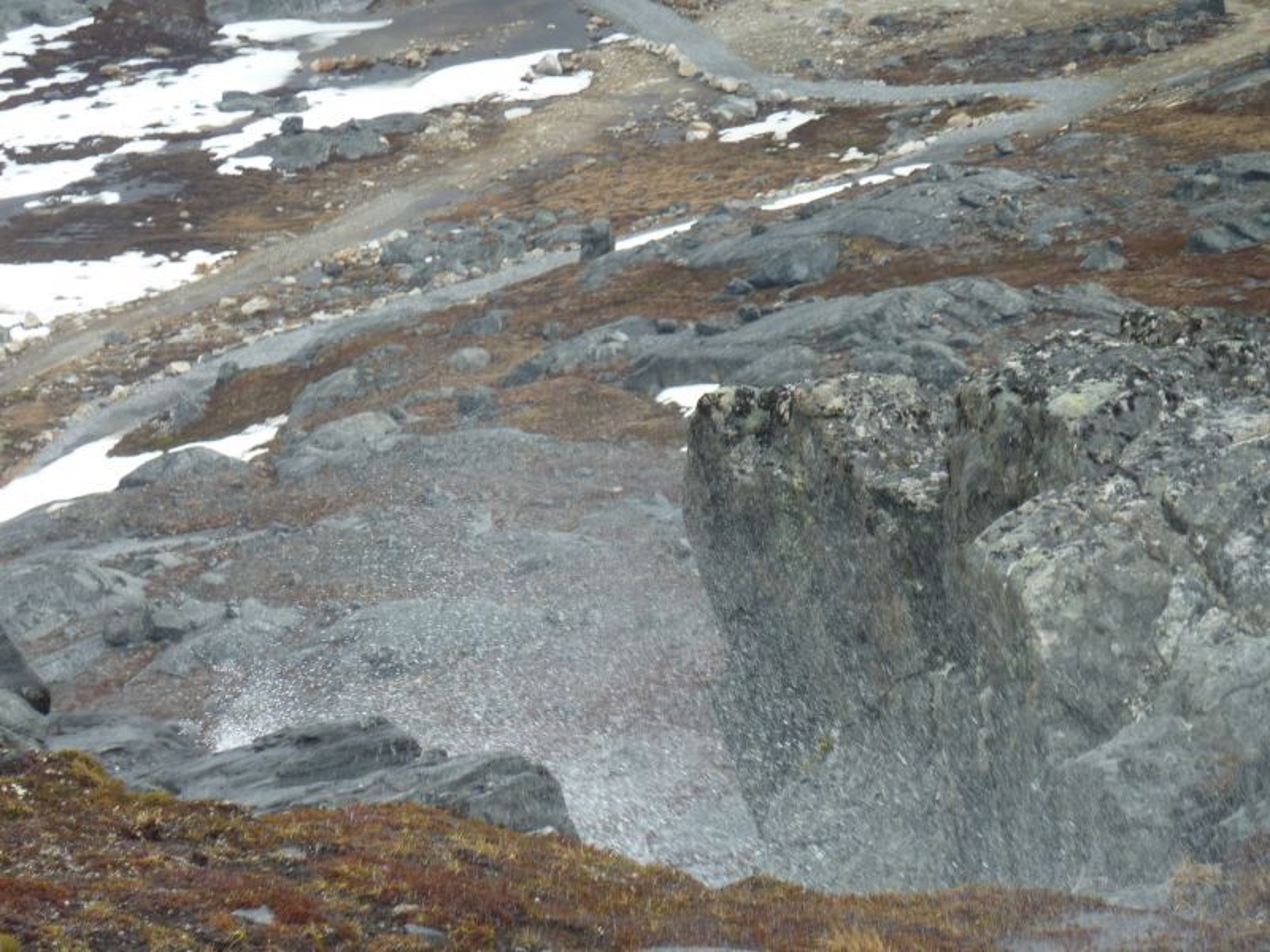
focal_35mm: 242
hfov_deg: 8.2
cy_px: 476
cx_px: 635
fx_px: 8879
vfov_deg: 6.1
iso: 80
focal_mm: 39.7
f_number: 4.7
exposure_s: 1/250
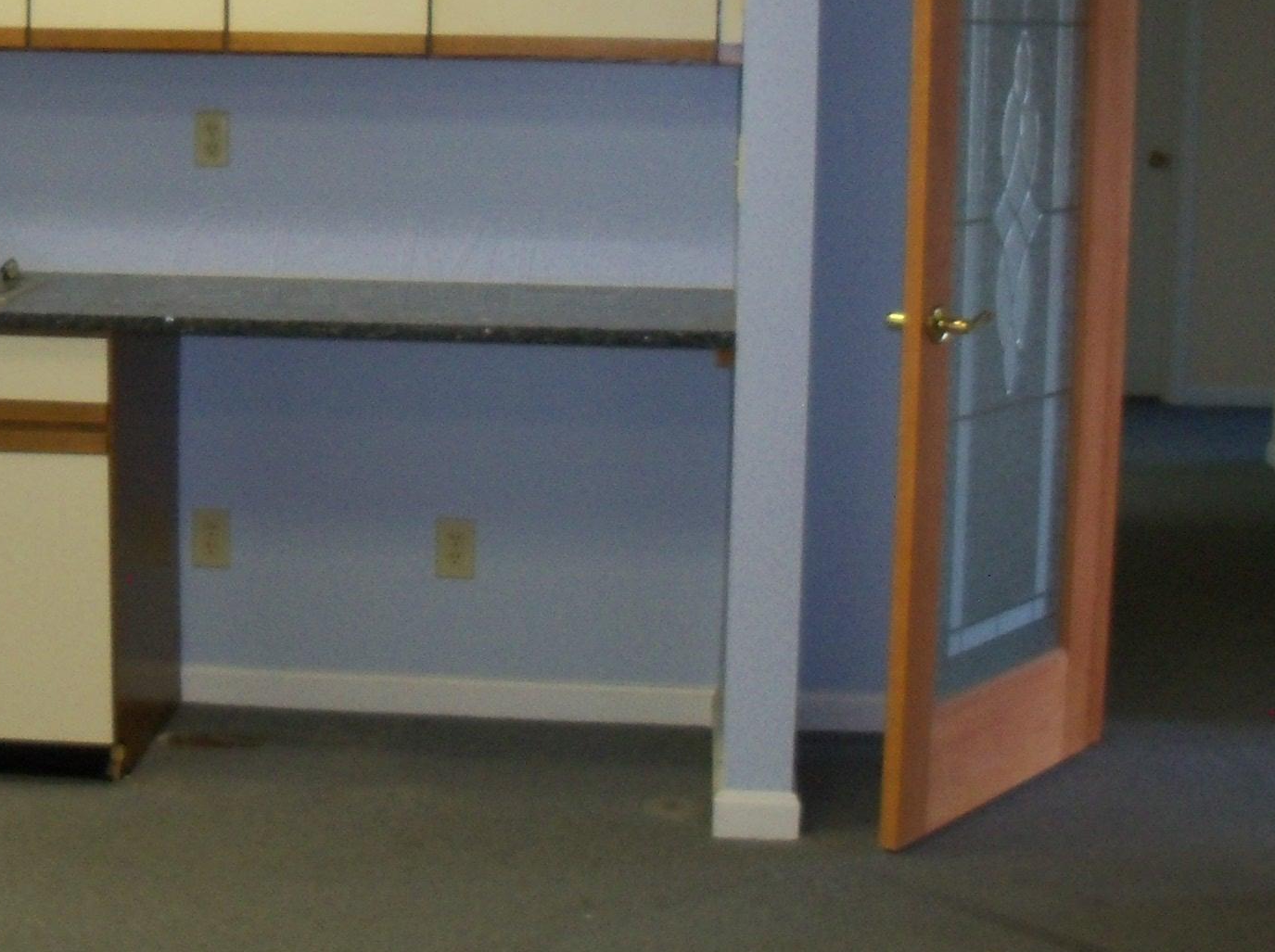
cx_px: 407
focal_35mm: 66
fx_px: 2427
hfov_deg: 29.2
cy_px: 255
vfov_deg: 22.0
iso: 200
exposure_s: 1/30
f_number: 3.5
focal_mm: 6.2
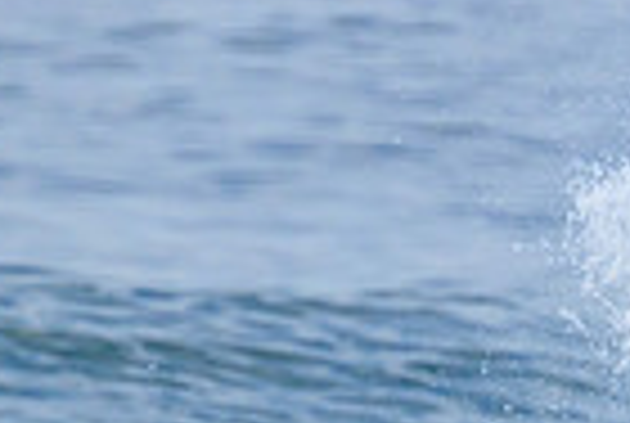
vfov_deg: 0.5
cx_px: 1016
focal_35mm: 2685
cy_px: 728
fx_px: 47087
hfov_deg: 0.8
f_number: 11
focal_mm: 600
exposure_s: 1/2000
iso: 1100
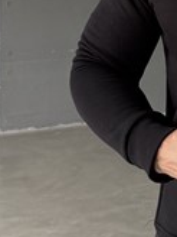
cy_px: 33
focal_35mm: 102
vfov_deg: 19.0
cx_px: 280
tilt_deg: -1.1
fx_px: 695
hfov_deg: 13.5
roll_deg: +0.0
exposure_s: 1/121
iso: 160
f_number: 1.78
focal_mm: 6.76
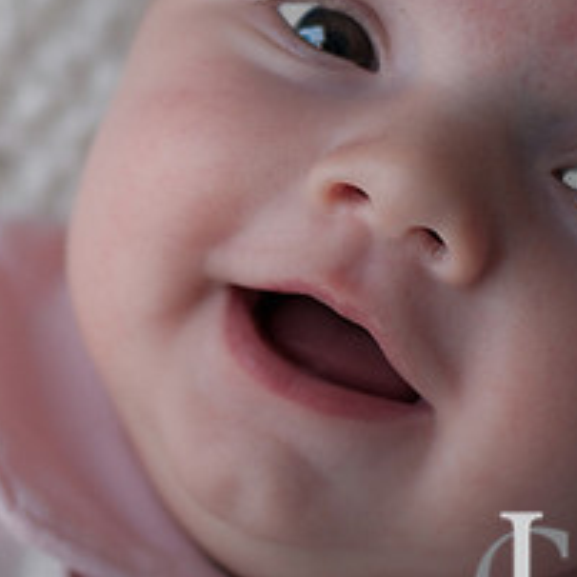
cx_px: 77
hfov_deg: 9.5
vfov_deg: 9.5
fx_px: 3451
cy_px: 174
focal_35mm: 183
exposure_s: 1/60
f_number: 2.5
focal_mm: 50
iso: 320
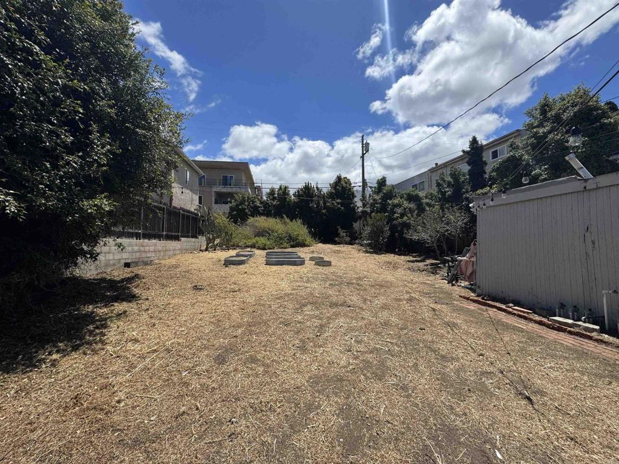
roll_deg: +0.5
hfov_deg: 102.1
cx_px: 310
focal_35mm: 14
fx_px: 250
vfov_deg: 85.7
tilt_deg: +1.3
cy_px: 232
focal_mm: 2.22
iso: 50
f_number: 2.2
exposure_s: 1/2770
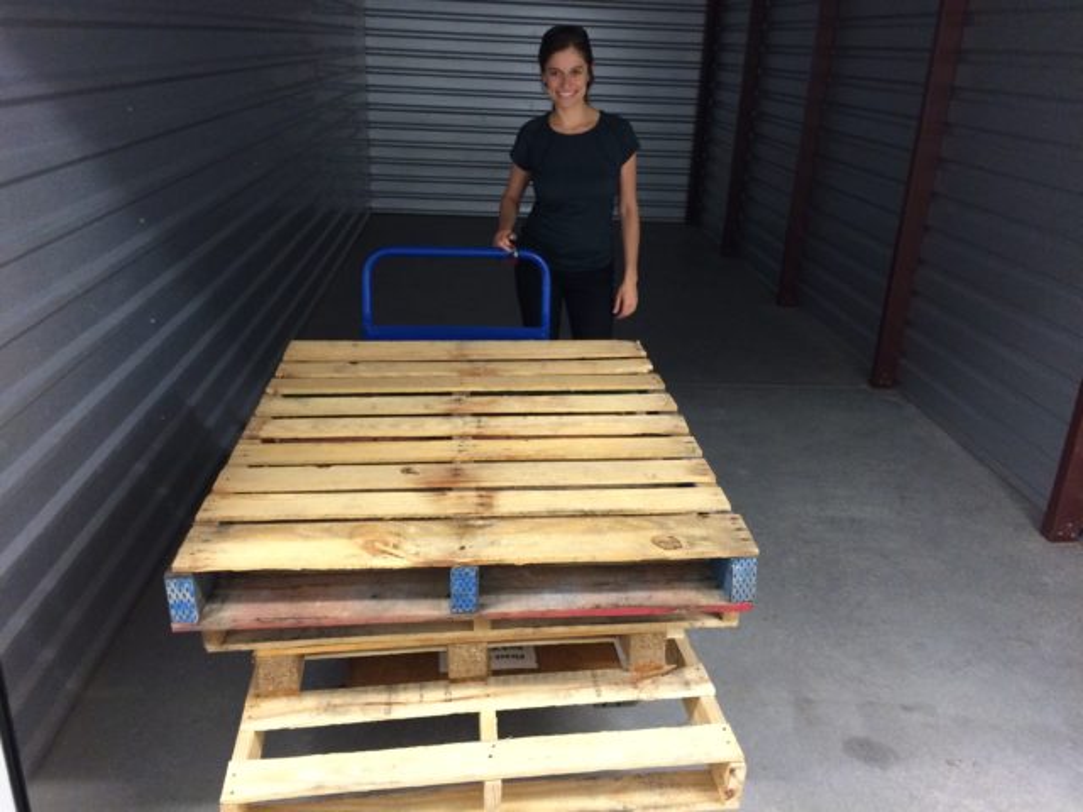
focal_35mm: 29
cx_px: 542
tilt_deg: -21.4
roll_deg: -3.1
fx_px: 907
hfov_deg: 61.7
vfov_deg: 48.2
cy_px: 406
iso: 200
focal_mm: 4.15
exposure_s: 1/30
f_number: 2.2
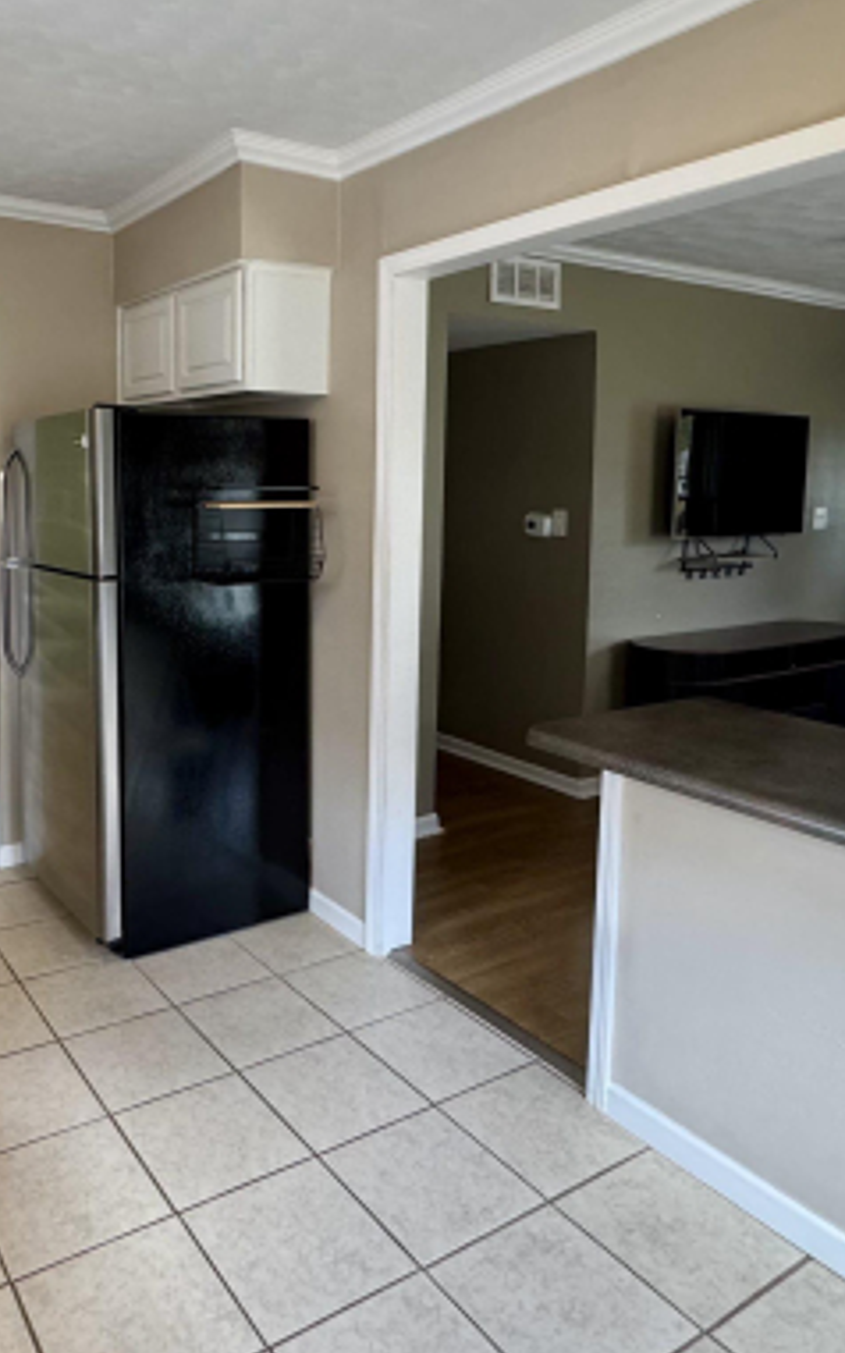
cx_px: 225
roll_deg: -0.5
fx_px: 958
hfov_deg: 46.1
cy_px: 565
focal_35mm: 26
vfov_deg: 69.9
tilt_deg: -5.8
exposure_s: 1/120
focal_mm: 2.22
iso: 320
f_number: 2.2
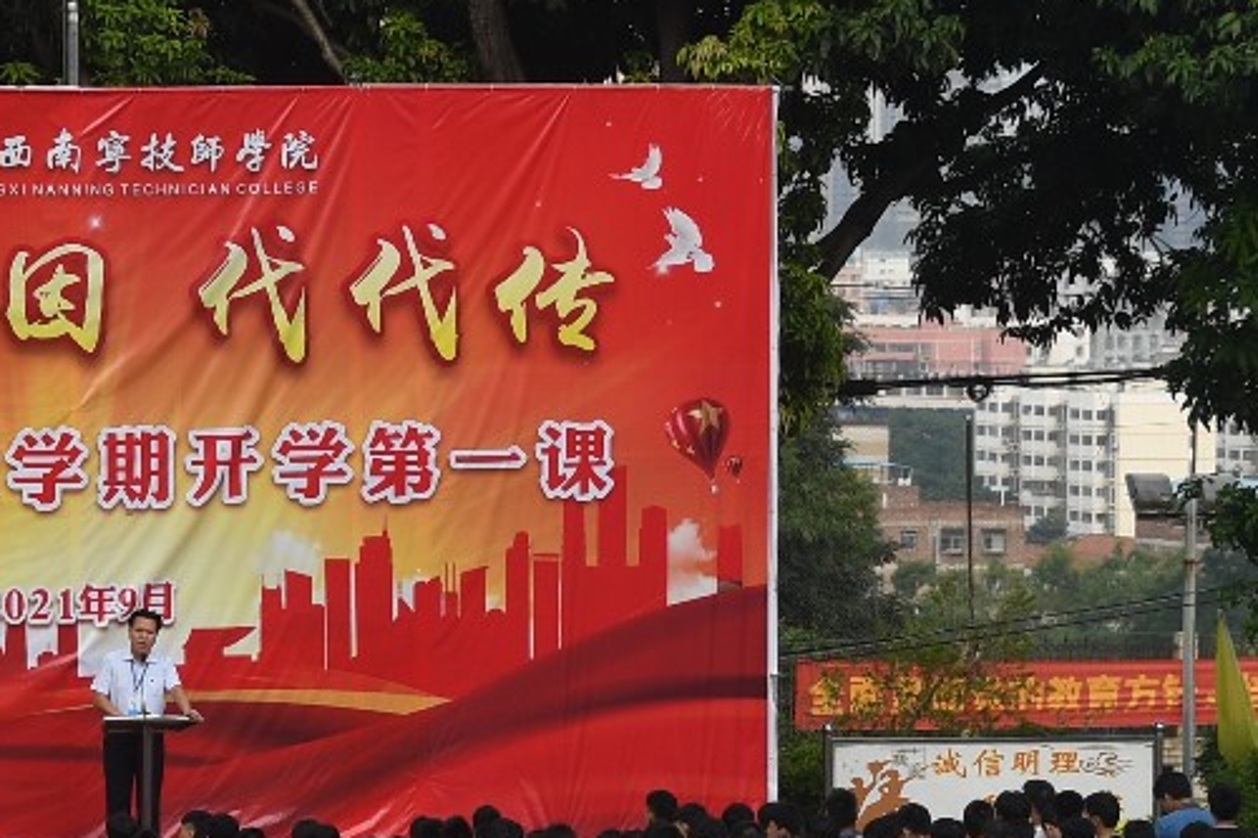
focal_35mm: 205
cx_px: 347
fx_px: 7161
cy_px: 390
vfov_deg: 6.7
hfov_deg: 10.0
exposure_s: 1/1000
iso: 100
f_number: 2.8
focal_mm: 36
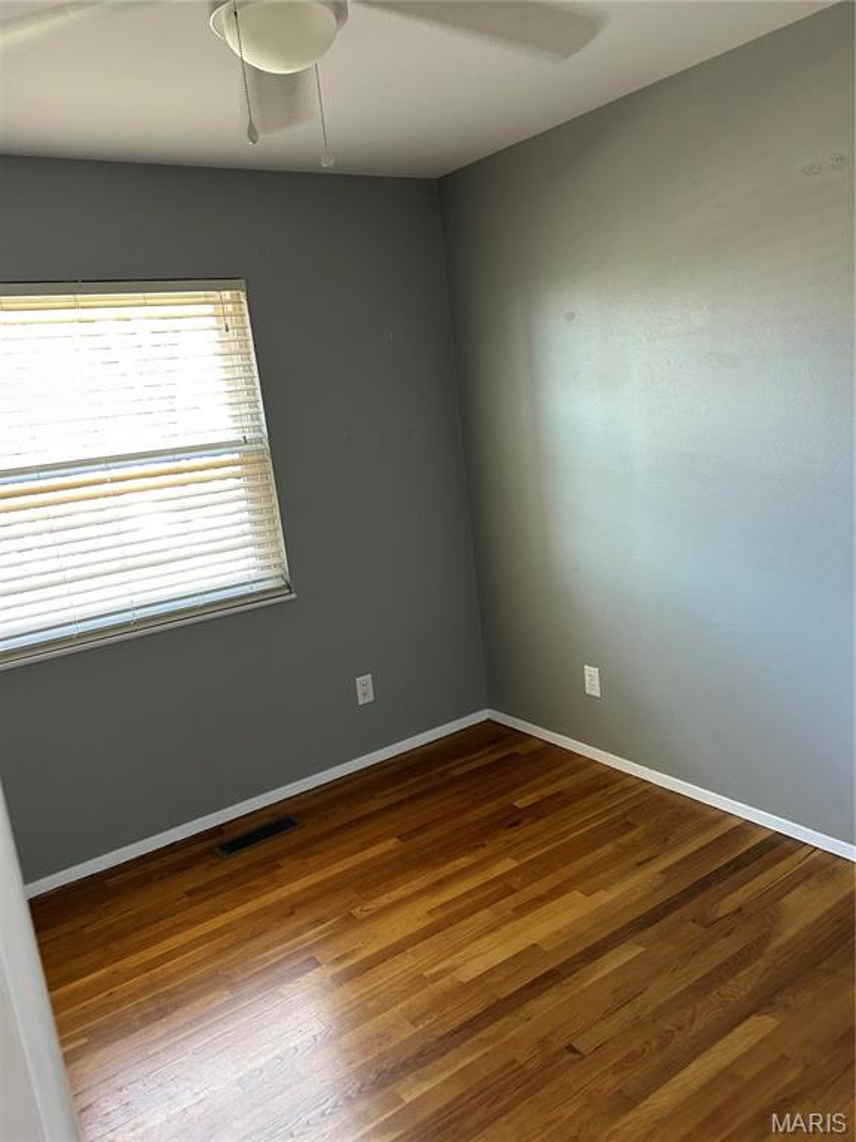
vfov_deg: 67.3
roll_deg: +6.3
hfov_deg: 53.1
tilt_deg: -12.7
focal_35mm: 26
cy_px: 571
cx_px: 428
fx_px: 857
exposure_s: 1/60
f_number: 1.5
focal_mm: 5.7
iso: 160
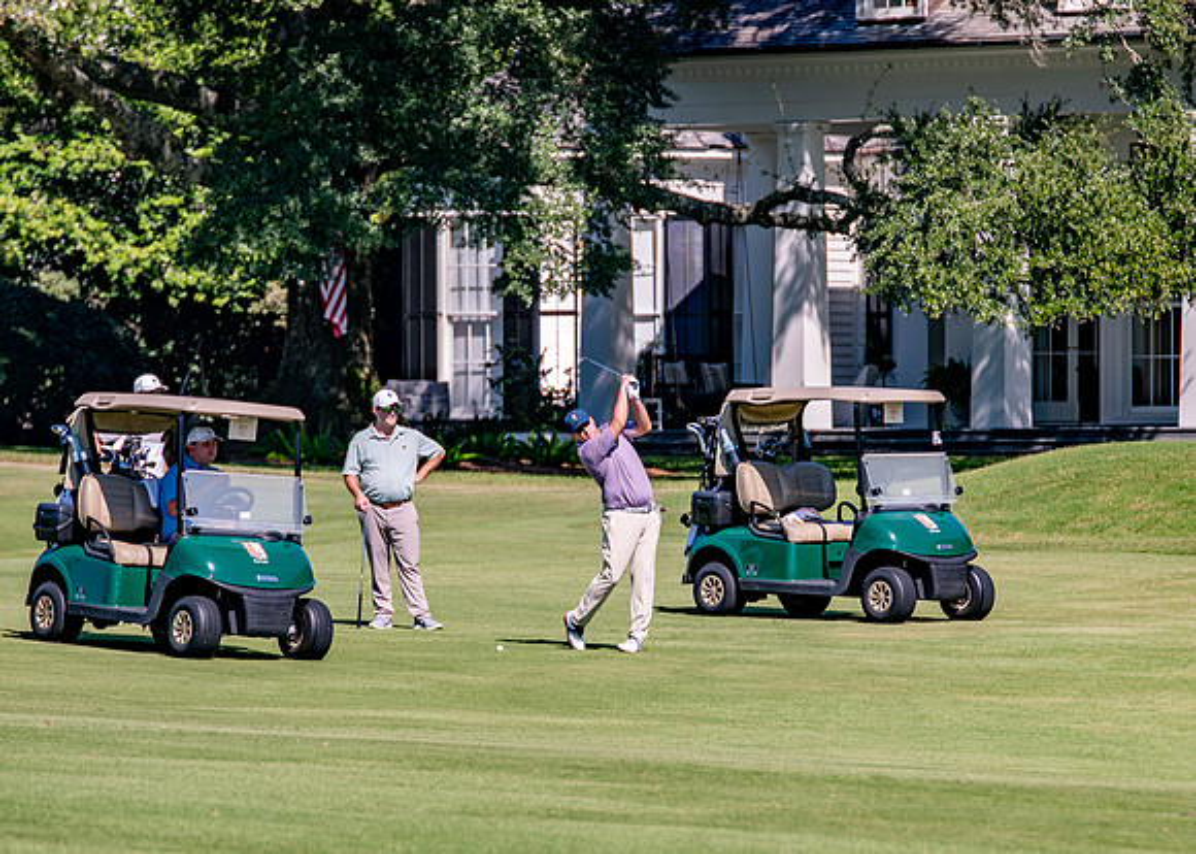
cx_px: 690
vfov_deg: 4.4
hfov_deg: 6.2
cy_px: 501
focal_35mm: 325
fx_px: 11023
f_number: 4
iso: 100
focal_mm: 200
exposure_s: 1/1000
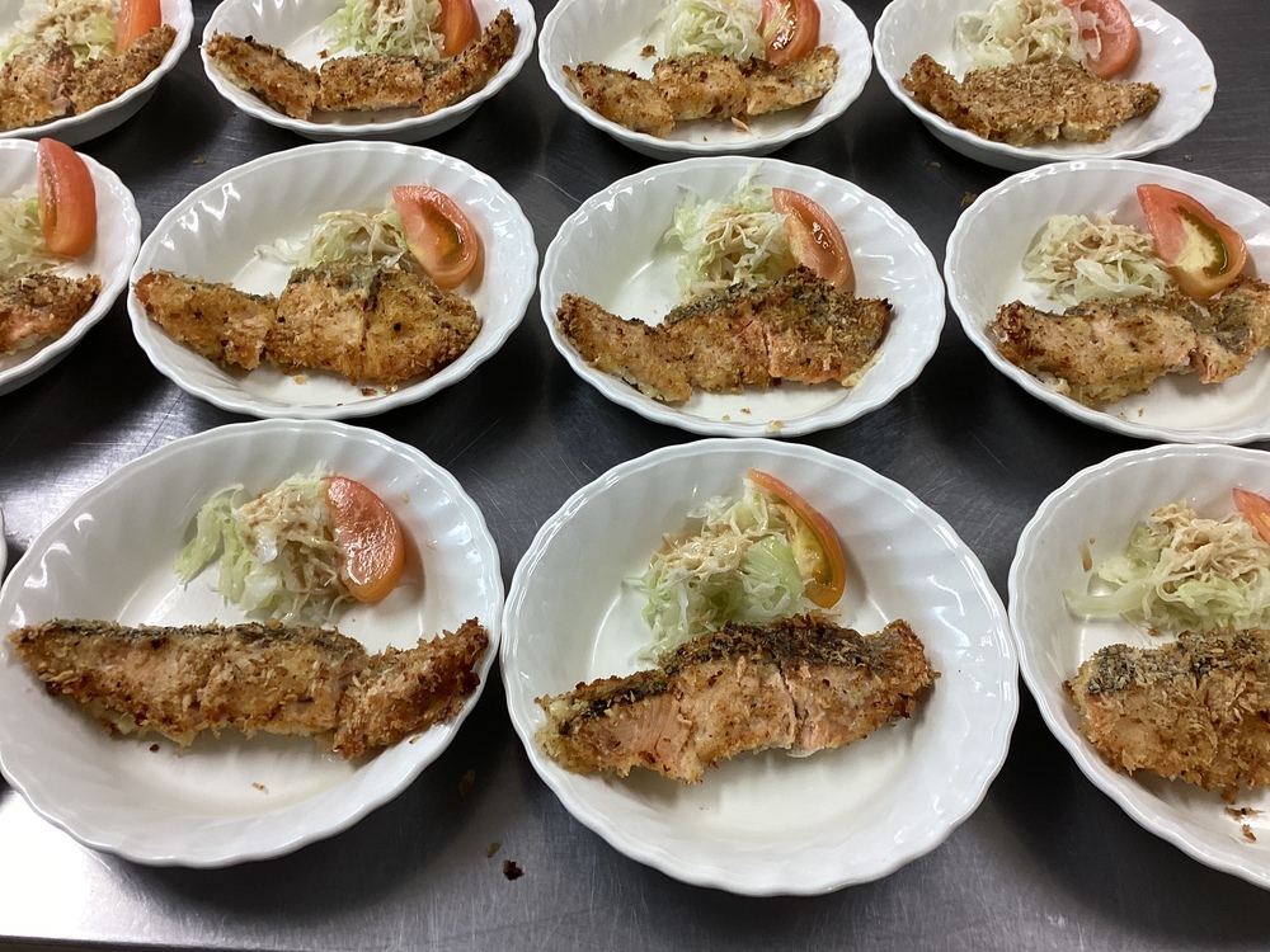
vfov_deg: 45.4
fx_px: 1137
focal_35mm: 31
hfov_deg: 58.4
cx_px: 635
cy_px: 476
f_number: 2.4
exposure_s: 1/60
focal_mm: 3.3
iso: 64
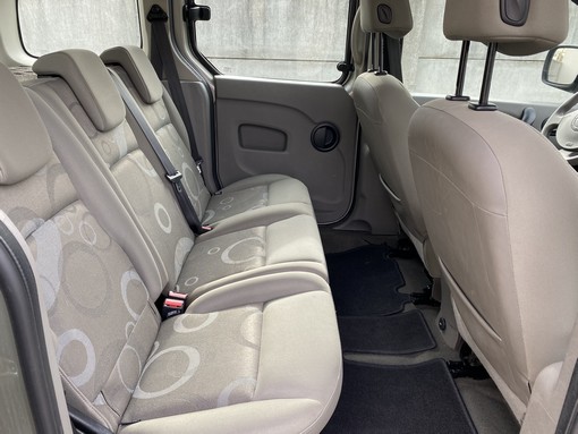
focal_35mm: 26
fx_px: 434
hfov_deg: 67.3
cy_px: 217
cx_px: 289
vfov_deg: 53.1
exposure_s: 1/121
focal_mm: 4.25
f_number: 1.8
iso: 50
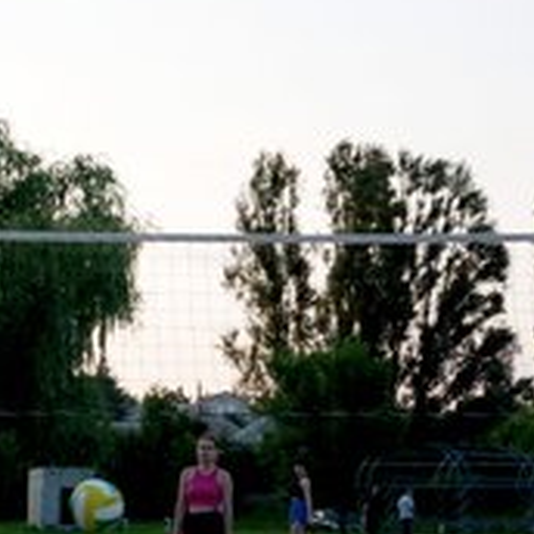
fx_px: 2409
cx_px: -59
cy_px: 368
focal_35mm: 138
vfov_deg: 12.6
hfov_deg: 12.4
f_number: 10
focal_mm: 70
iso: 1000
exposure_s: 1/320
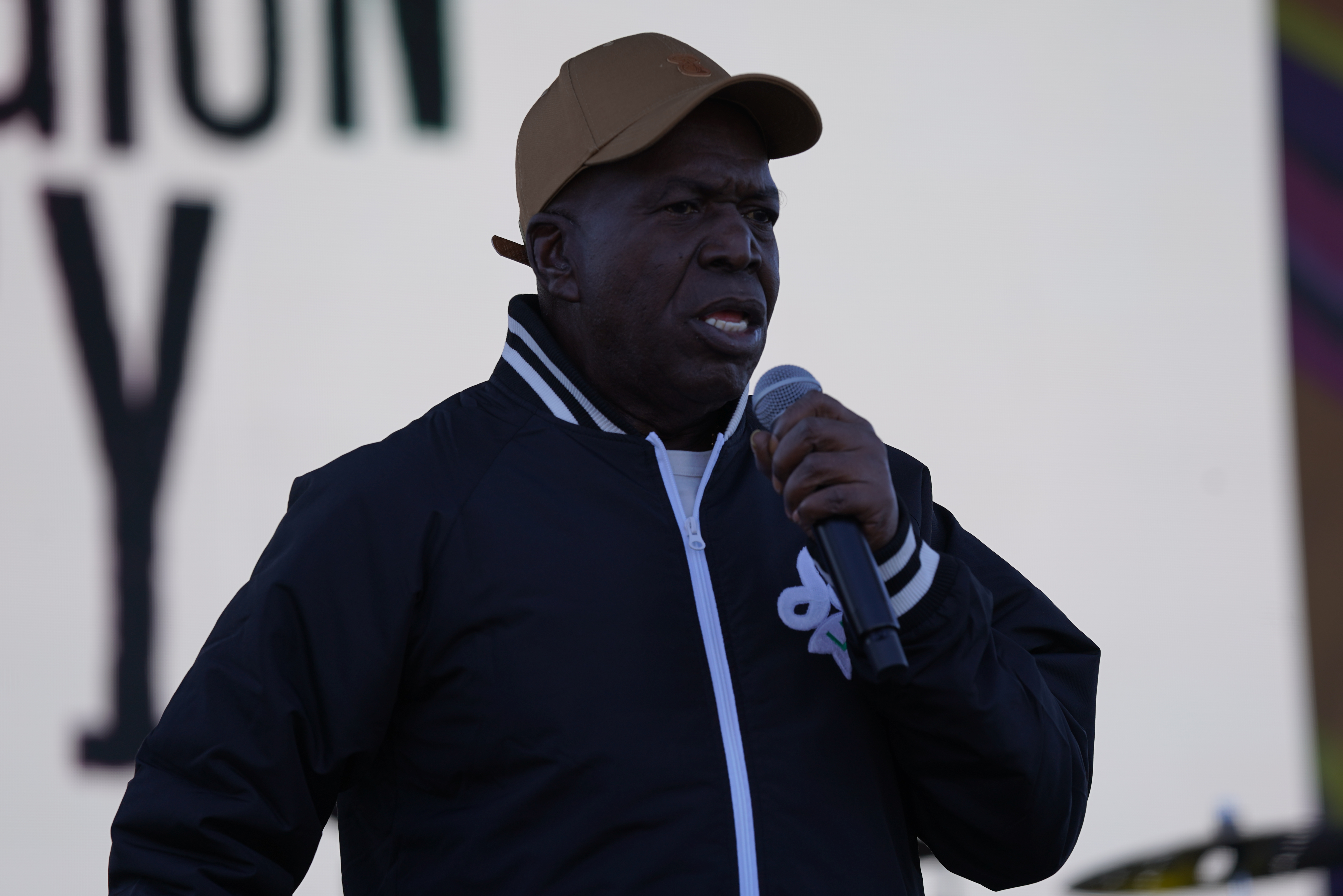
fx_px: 7461
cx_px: 672
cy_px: 448
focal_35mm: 200
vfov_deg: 6.9
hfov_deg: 10.3
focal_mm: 200
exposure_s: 1/320
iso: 100
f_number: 4
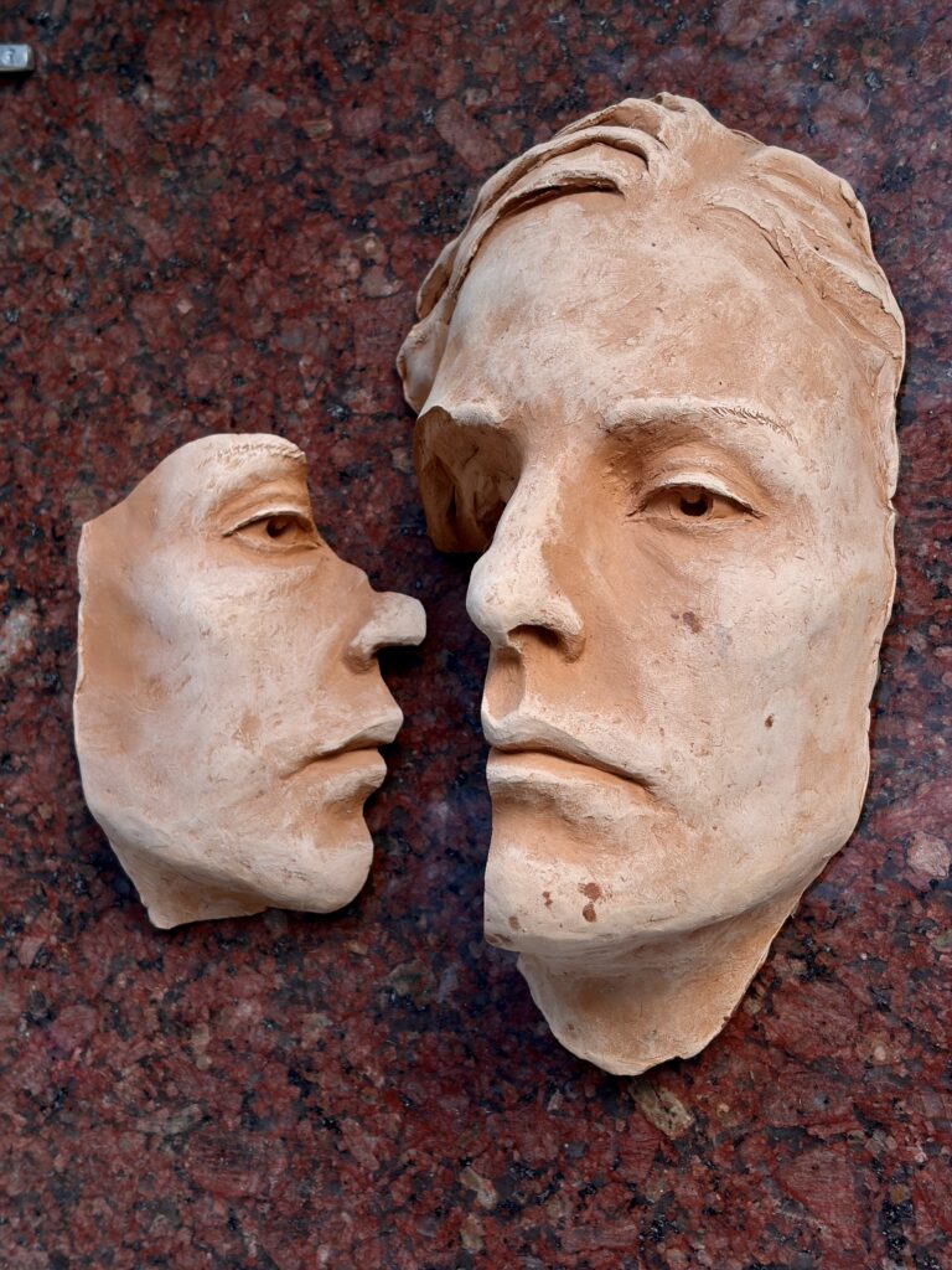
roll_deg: -2.5
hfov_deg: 28.0
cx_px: 476
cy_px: 635
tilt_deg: +4.8
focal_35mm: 52
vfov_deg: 36.8
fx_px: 1907
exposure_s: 1/384
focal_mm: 5.96
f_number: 1.6
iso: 32
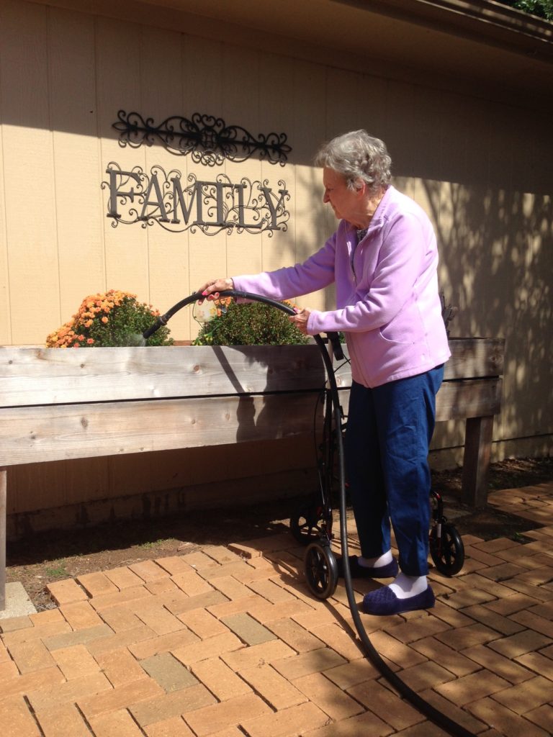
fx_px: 703
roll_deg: -0.3
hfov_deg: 42.9
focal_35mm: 33
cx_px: 276
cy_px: 368
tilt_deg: -2.9
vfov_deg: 55.4
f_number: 2.4
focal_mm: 4.12
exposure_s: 1/1427
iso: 50
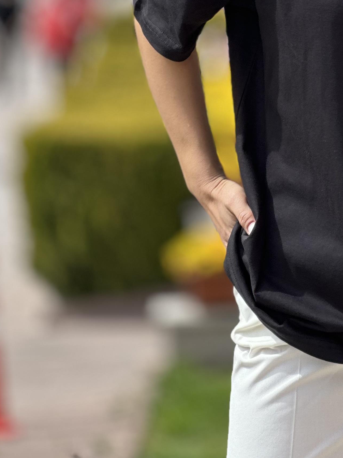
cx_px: 392
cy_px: -68
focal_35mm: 182
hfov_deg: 8.1
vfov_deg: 10.7
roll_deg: +0.9
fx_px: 2405
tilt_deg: -5.2
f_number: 2.8
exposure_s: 1/247
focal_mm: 9
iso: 25
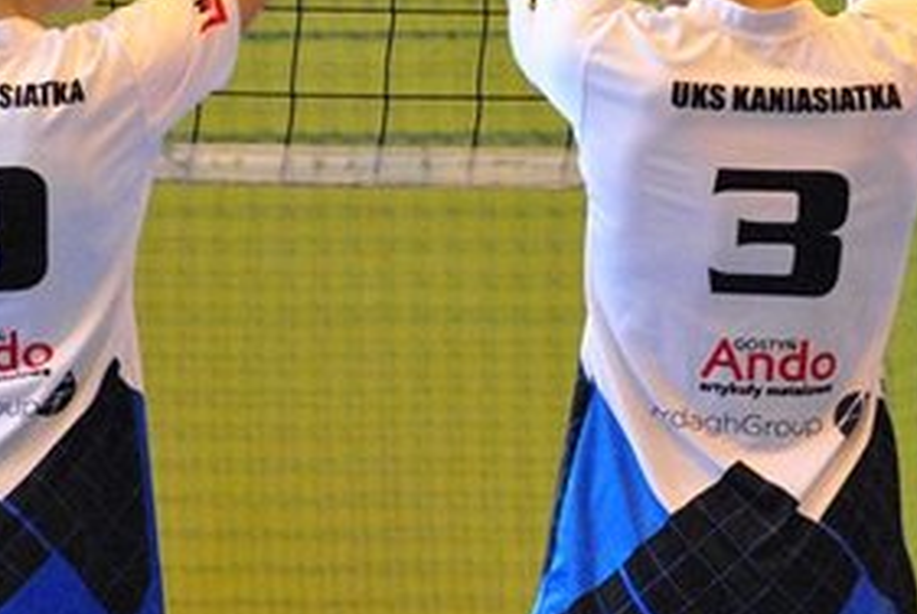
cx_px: 672
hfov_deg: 3.7
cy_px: 201
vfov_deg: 2.5
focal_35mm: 555
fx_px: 14151
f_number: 5.6
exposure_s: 1/125
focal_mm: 160
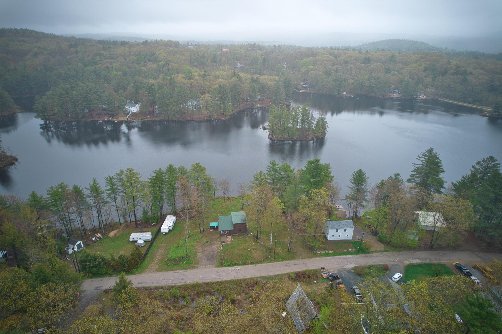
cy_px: 167
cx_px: 251
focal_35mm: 22
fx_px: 307
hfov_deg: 78.6
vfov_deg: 57.2
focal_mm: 8.38
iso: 100
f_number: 2.8
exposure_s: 1/90
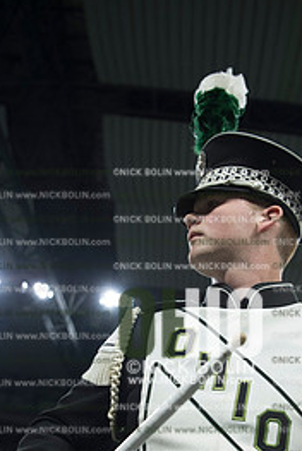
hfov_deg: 32.5
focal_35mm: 41
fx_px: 515
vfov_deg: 45.8
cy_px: 336
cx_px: 190
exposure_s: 1/1250
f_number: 2.8
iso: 1250
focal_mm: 24
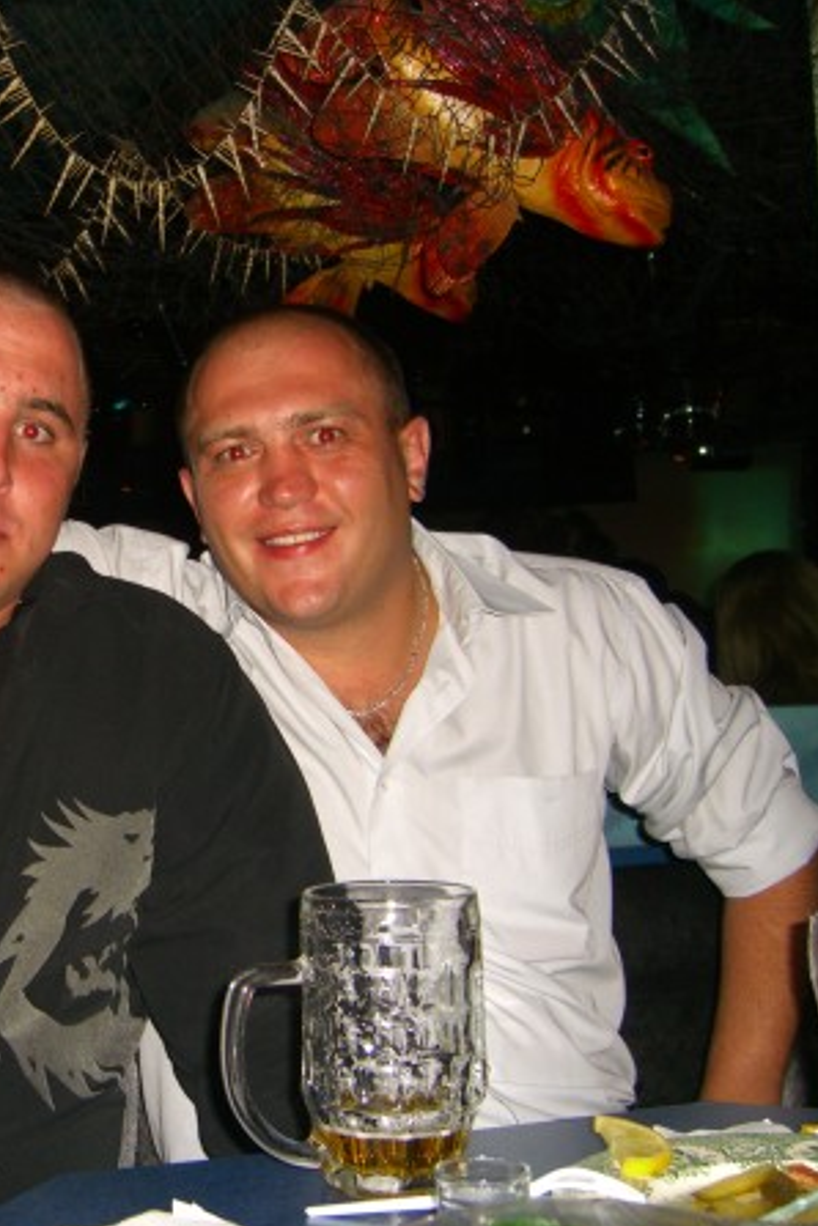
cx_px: 66
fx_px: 1806
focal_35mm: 53
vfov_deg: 37.5
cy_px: 614
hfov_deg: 24.7
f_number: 2.8
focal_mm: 7.9
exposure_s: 1/60
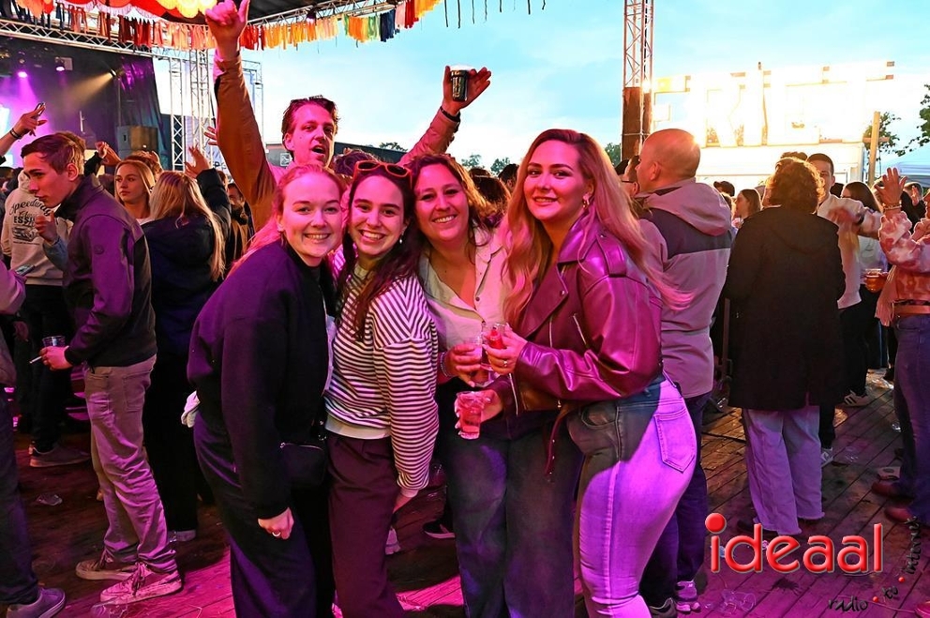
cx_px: 465
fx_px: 826
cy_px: 309
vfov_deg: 41.0
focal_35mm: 32
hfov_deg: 58.8
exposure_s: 1/80
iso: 12800
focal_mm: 32
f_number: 5
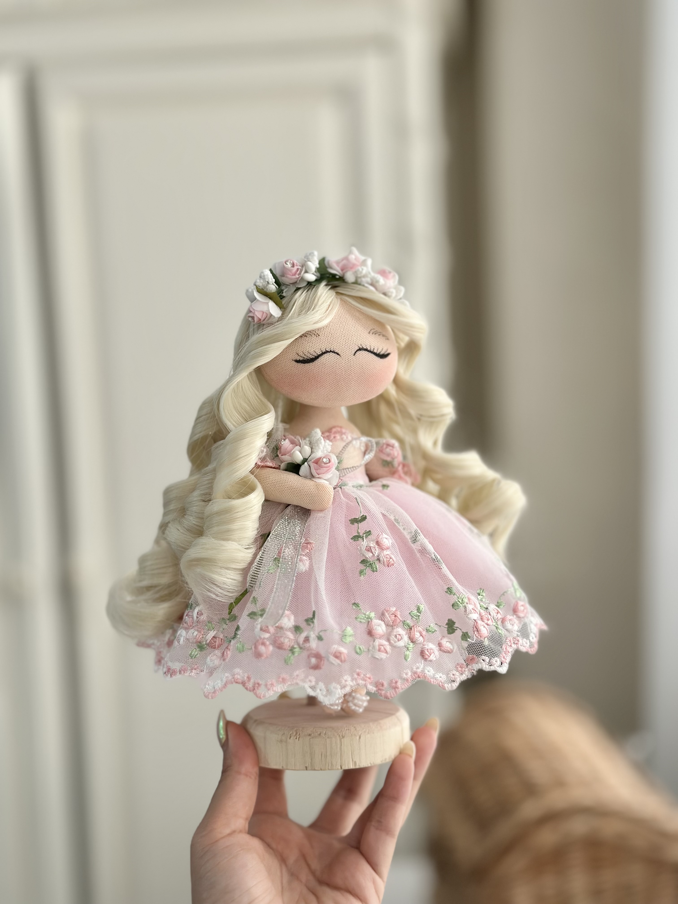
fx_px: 1254
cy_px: 452
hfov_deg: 30.3
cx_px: 339
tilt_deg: -7.9
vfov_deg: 39.7
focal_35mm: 48
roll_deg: +2.7
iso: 125
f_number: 1.78
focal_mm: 6.86
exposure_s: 1/100
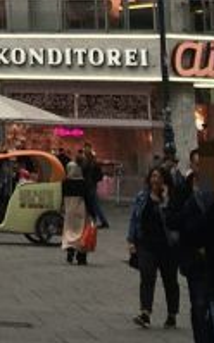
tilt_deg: +14.5
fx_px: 1852
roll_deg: -1.1
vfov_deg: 9.8
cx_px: -428
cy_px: -346
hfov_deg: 6.1
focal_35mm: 198
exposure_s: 1/111
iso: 25
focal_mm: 4.15
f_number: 2.2
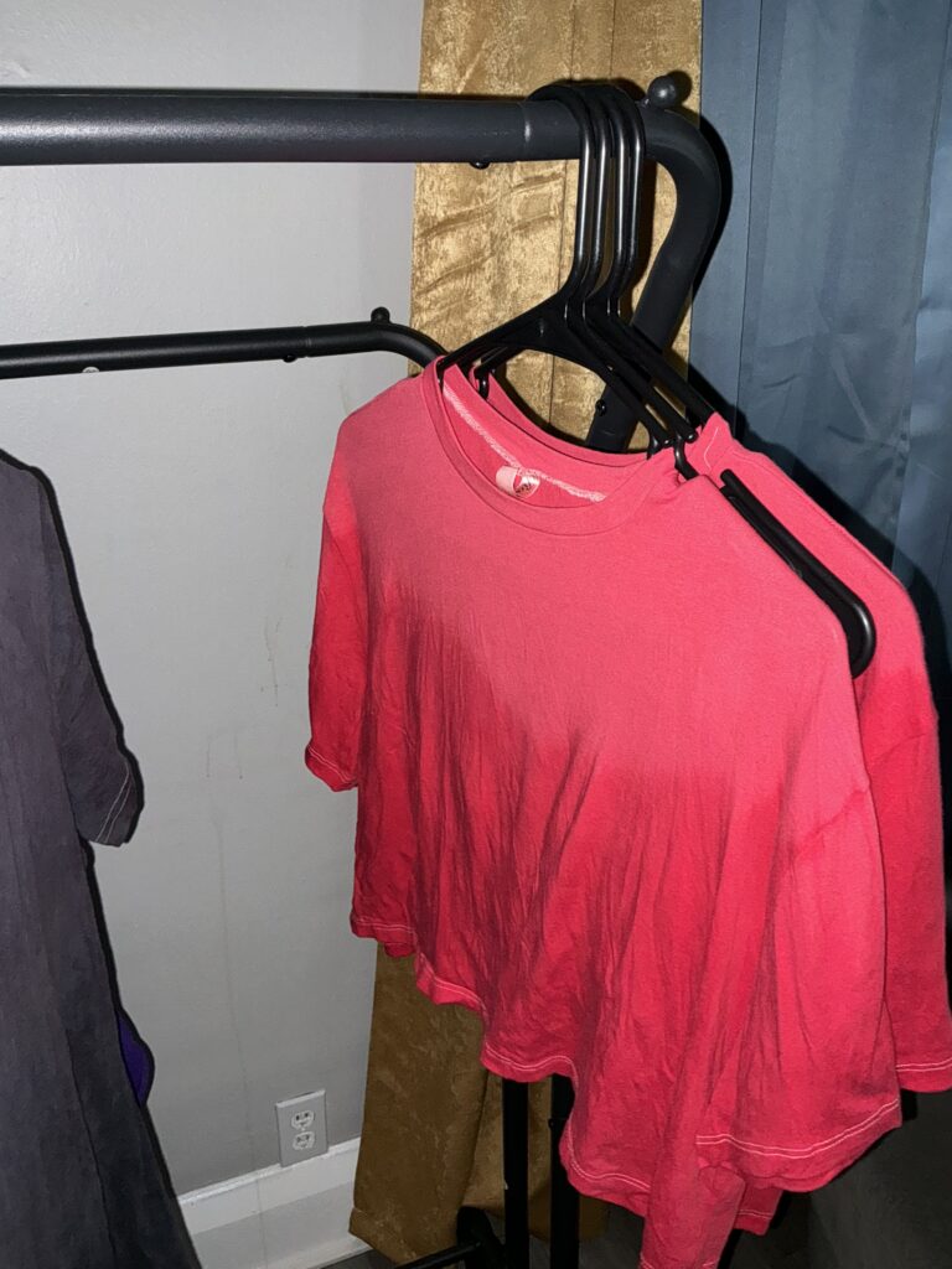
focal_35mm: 28
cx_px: 476
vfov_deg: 63.4
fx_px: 1027
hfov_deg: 49.7
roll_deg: -0.4
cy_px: 634
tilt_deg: -23.1
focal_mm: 3
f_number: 1.8
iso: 40
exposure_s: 1/30
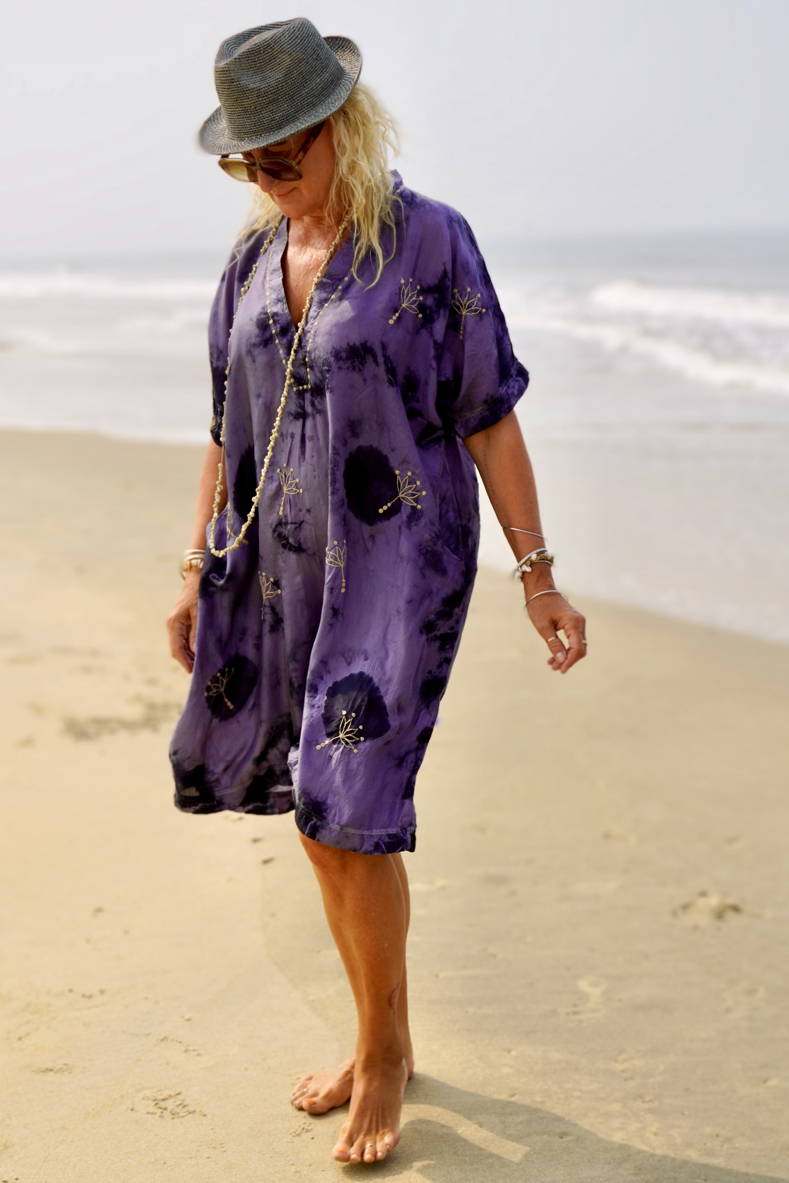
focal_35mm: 44
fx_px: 1430
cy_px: 592
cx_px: 394
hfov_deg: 30.9
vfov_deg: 45.0
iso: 100
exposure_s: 1/800
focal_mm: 29
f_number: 5.6
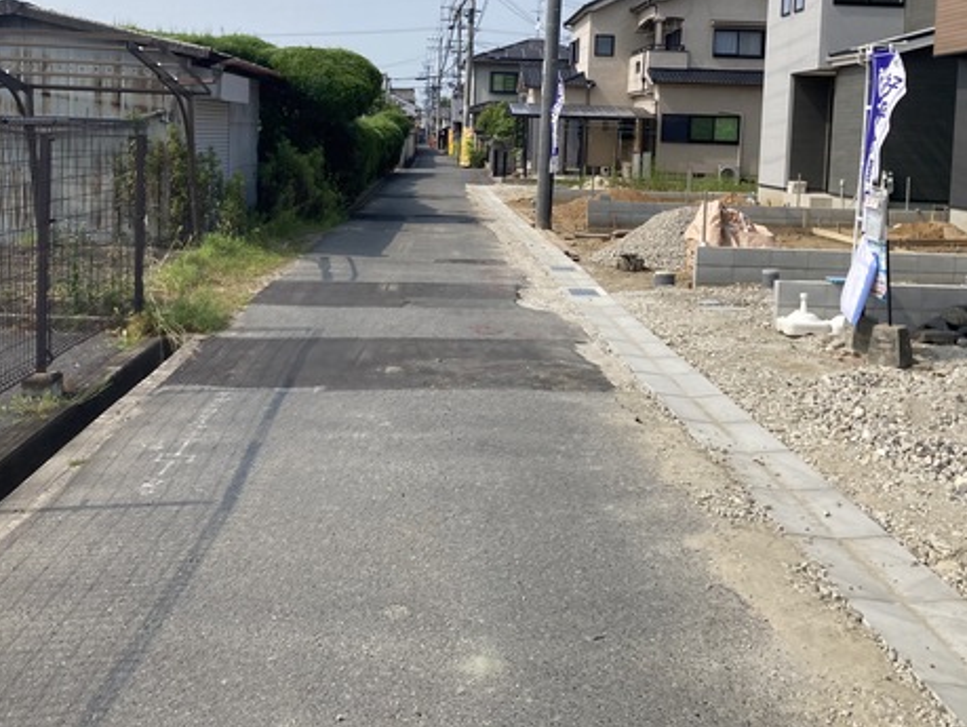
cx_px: 482
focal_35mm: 39
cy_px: 223
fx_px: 1090
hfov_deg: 47.8
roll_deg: -3.3
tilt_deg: -2.0
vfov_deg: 36.4
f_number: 1.8
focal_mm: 3.99
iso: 20
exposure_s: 1/2288
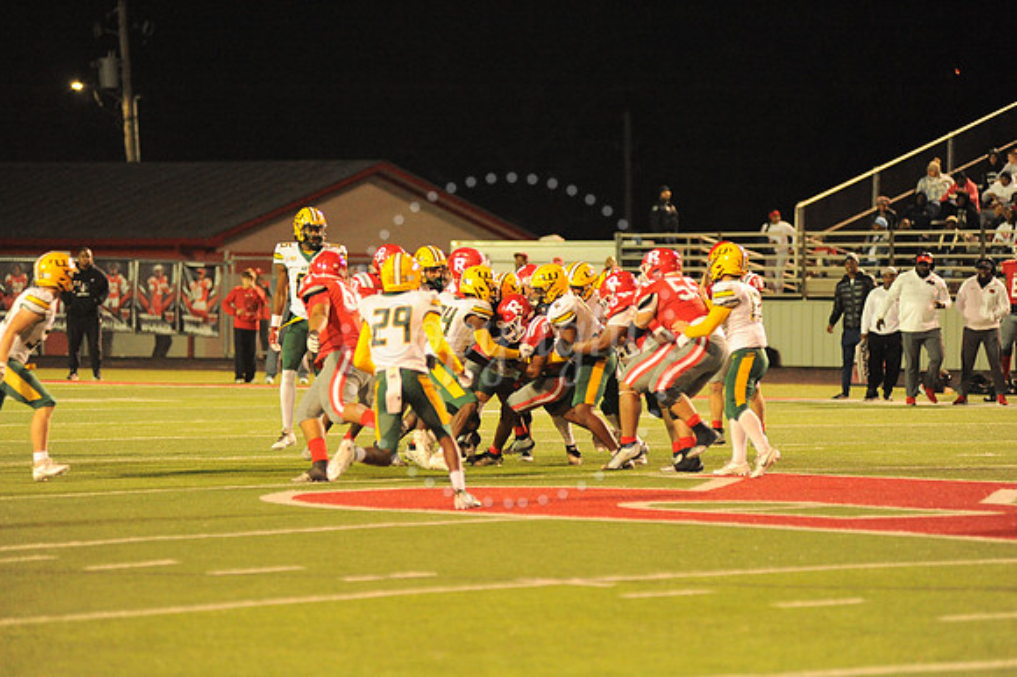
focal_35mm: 200
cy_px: 338
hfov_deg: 10.3
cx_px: 508
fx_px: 5647
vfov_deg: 6.9
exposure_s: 1/320
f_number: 3.2
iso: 5000
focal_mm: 200
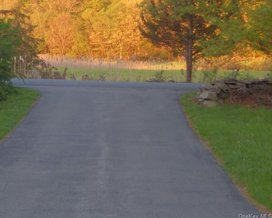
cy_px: 54
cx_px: 53
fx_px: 781
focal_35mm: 97
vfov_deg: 15.8
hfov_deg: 19.6
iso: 125
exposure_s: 1/30
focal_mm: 10.9
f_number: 4
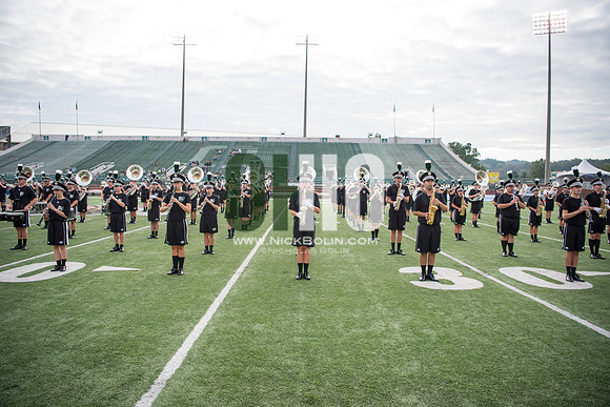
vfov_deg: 53.2
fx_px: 407
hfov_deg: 73.7
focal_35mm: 24
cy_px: 204
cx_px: 305
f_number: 2.8
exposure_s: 1/2000
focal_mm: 24
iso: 400
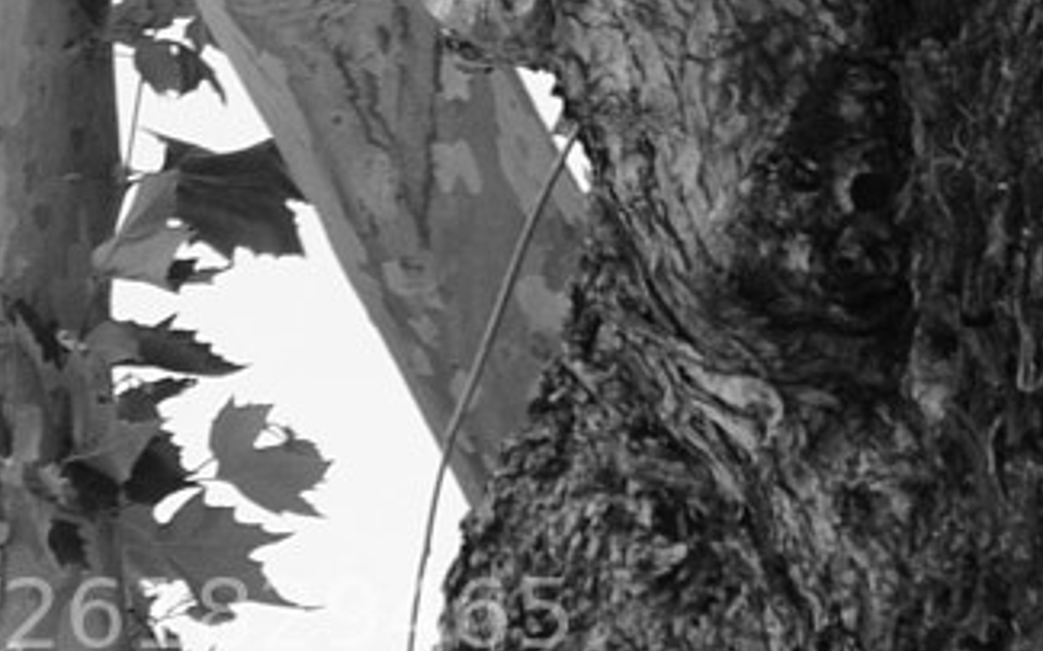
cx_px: 611
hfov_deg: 4.0
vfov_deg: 2.4
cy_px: -1700
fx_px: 15006
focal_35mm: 528
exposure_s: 1/250
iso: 220
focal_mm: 70
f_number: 9
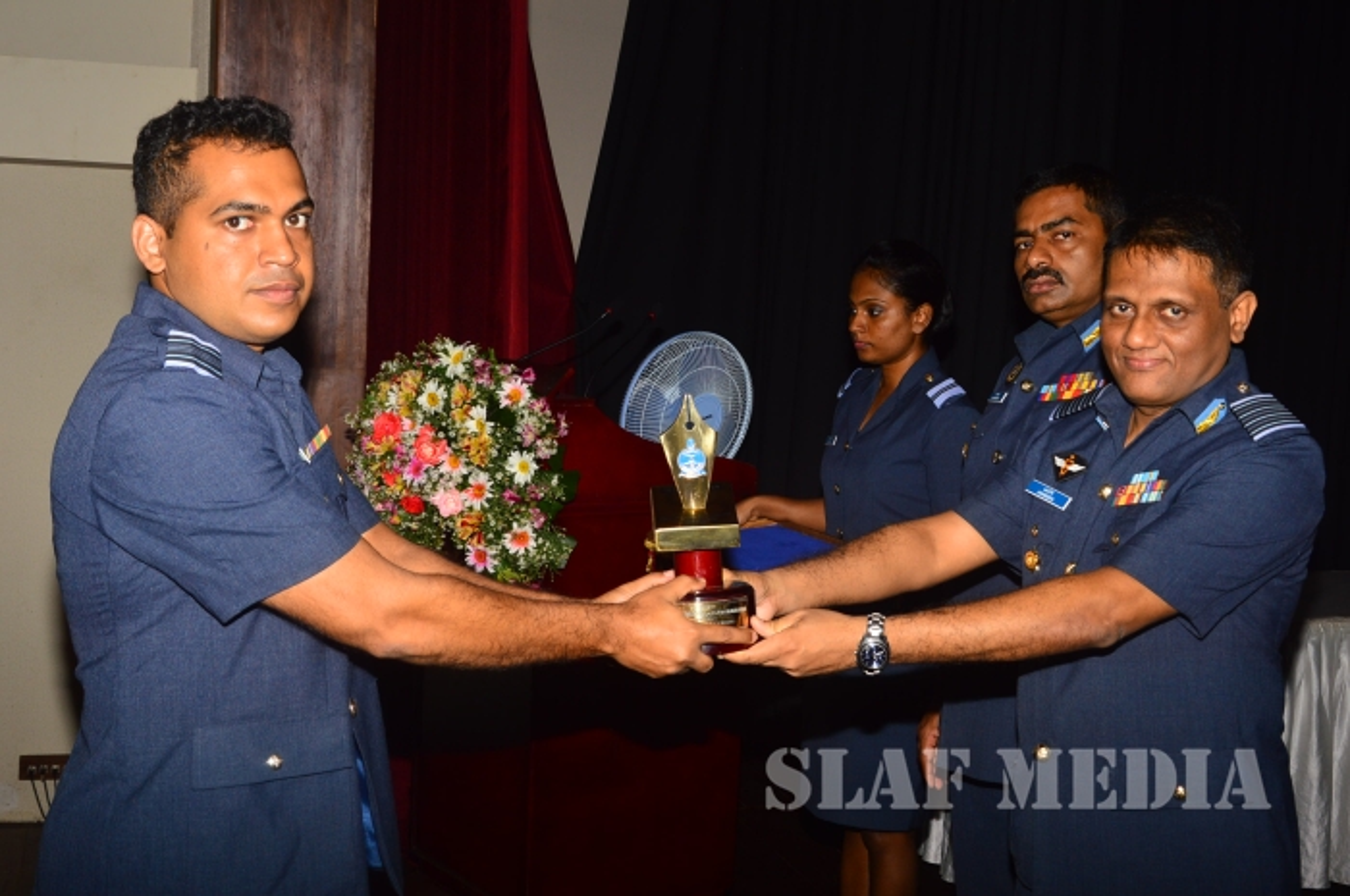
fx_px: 1686
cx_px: 675
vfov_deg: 29.8
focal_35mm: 45
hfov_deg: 43.6
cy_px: 448
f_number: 7.1
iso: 200
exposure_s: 1/200
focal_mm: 30
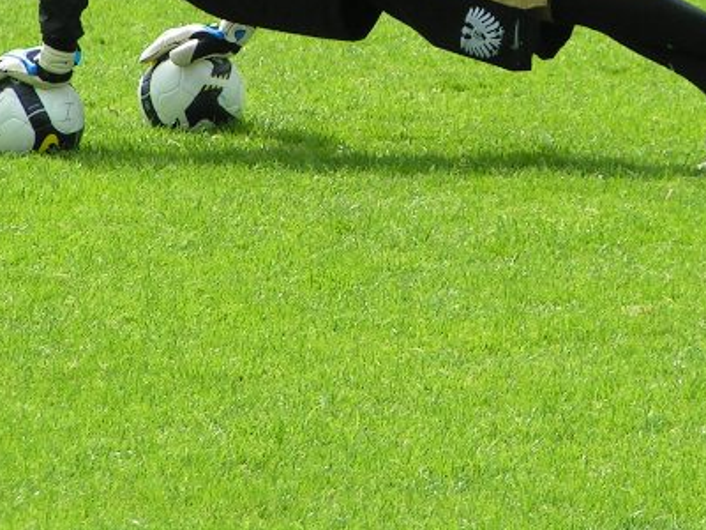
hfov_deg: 4.8
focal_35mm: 412
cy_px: 2
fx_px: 8403
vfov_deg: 3.6
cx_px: 418
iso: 50
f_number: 3.5
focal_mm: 31.5
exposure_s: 1/500
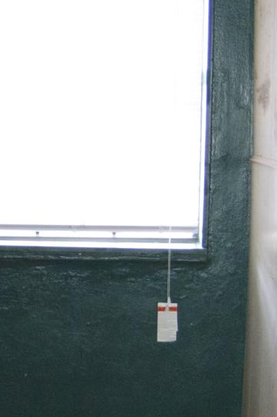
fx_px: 1145
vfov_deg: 20.6
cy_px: 280
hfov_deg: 13.1
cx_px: -134
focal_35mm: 99
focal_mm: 18
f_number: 3.5
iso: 3200
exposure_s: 1/50
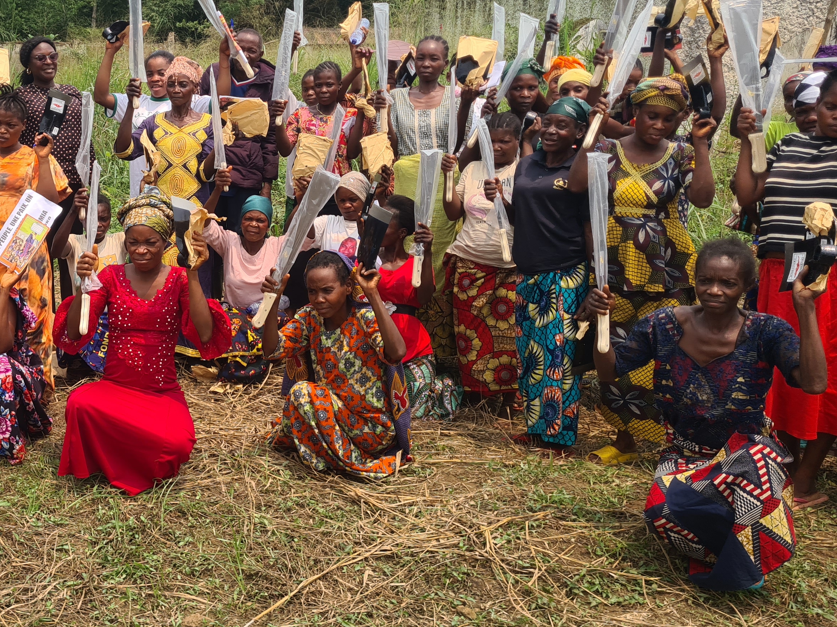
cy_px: 307
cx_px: 142
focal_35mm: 45
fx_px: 1088
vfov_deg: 32.2
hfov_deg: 40.0
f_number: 1.8
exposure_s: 1/1772
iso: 50
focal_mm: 5.4
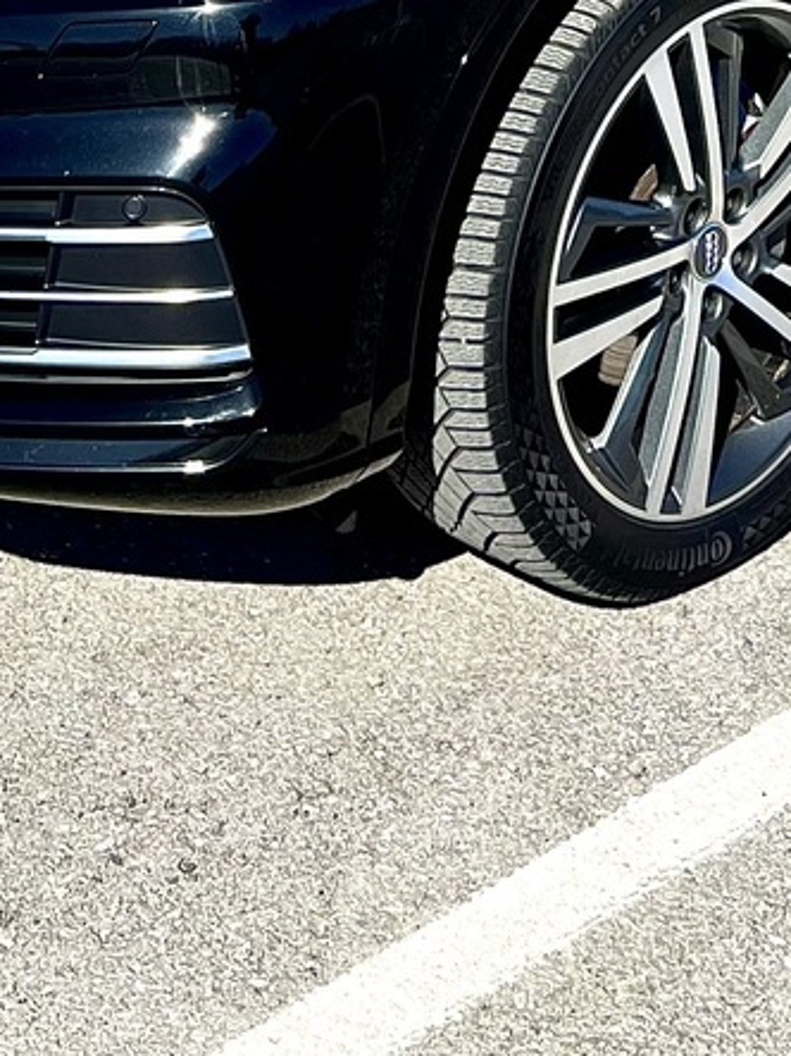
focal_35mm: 94
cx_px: 598
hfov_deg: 15.6
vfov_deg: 17.4
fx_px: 2865
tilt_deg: -2.8
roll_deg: -1.3
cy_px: -787
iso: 50
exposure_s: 1/4274
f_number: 1.5
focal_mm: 5.7
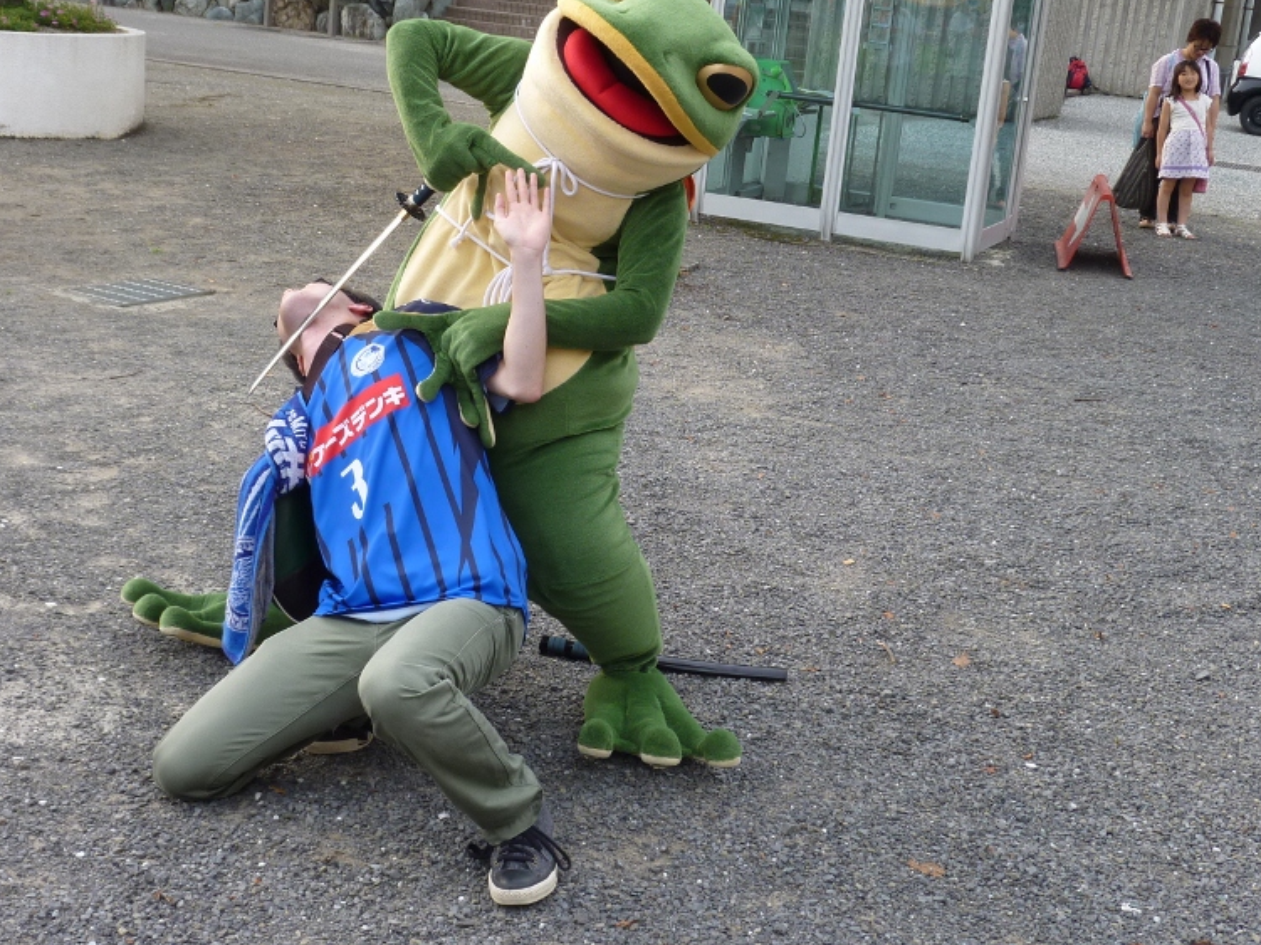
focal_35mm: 45
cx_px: 598
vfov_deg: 32.1
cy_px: 366
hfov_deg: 42.1
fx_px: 1639
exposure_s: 1/80
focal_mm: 5.9
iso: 80
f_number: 3.7
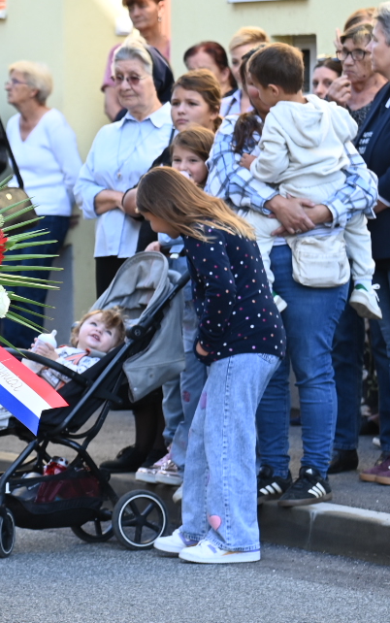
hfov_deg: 5.1
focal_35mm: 257
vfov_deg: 8.2
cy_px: 295
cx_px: -303
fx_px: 4365
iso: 250
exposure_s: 1/320
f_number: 4
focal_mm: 100
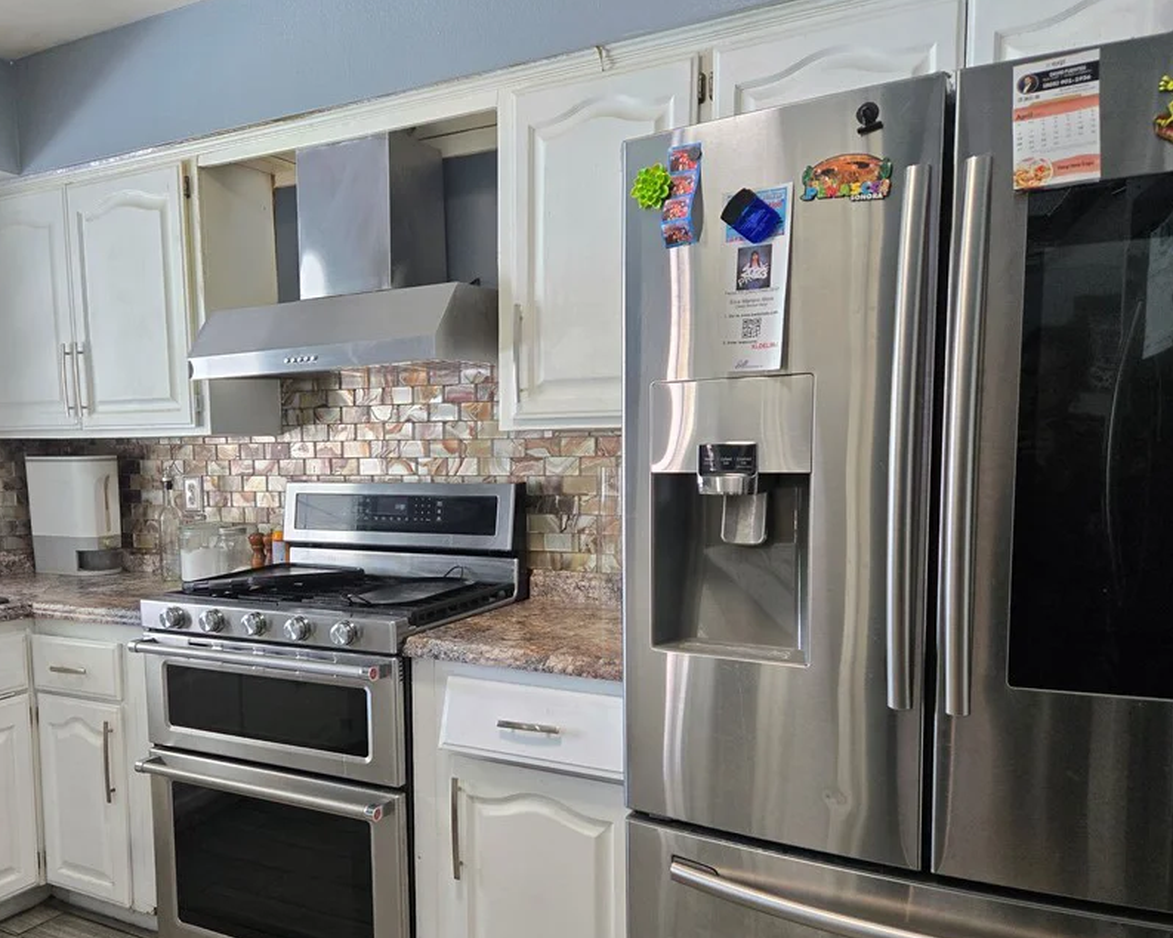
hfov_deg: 59.6
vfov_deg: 49.8
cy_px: 531
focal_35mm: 29
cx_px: 436
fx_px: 1007
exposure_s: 1/120
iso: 320
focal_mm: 5.4
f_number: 1.8
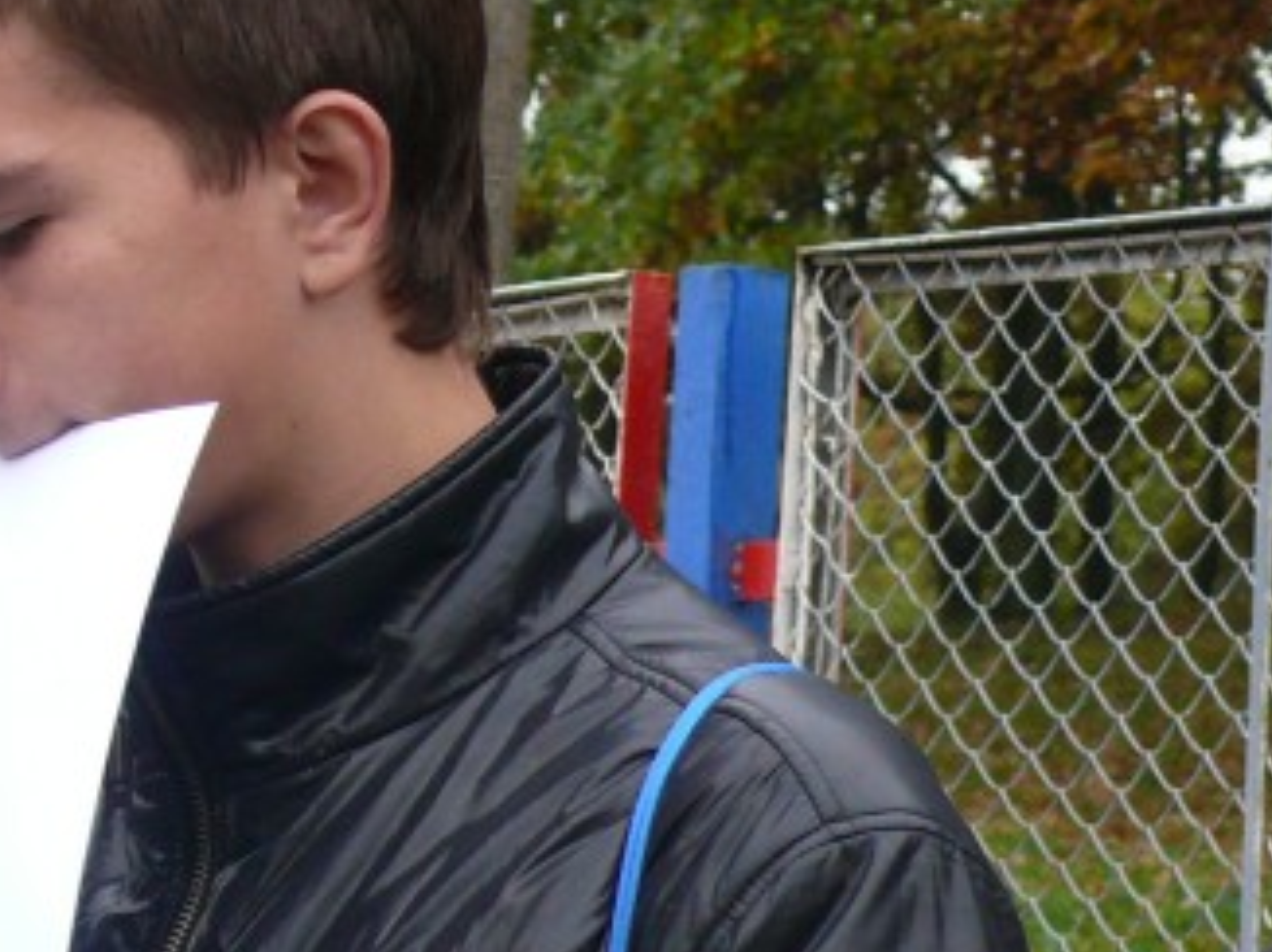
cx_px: 105
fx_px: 5912
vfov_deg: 9.2
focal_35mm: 161
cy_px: 897
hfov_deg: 12.2
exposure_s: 1/125
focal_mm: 12.1
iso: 200
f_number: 3.2
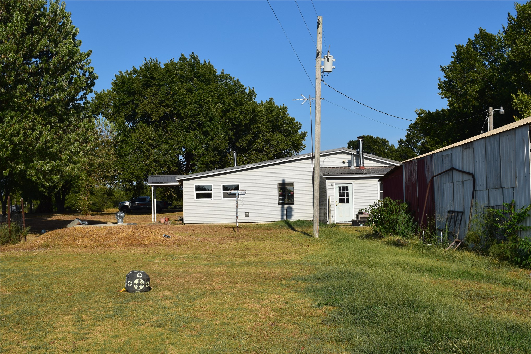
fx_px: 752
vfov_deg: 26.5
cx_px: 266
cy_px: 177
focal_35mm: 51
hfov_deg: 38.9
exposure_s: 1/500
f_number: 11
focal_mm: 34
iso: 220
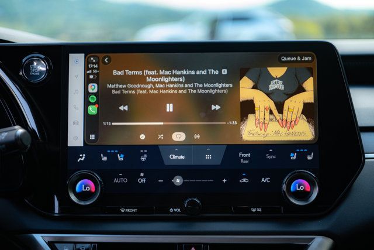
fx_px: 644
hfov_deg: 32.4
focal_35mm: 62
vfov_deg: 21.9
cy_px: 125
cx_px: 187
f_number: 2.8
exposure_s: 1/250
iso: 500
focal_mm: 62
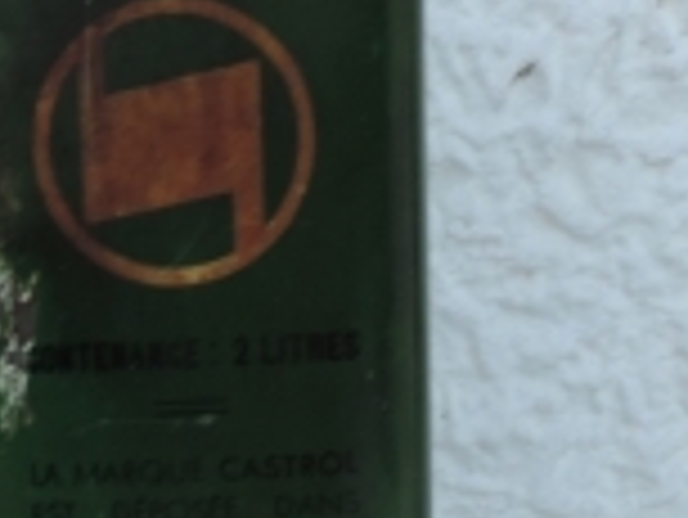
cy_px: 617
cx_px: 121
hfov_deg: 17.7
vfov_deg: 13.1
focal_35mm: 110
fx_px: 2188
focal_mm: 4.9
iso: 80
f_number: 3.1
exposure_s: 1/125
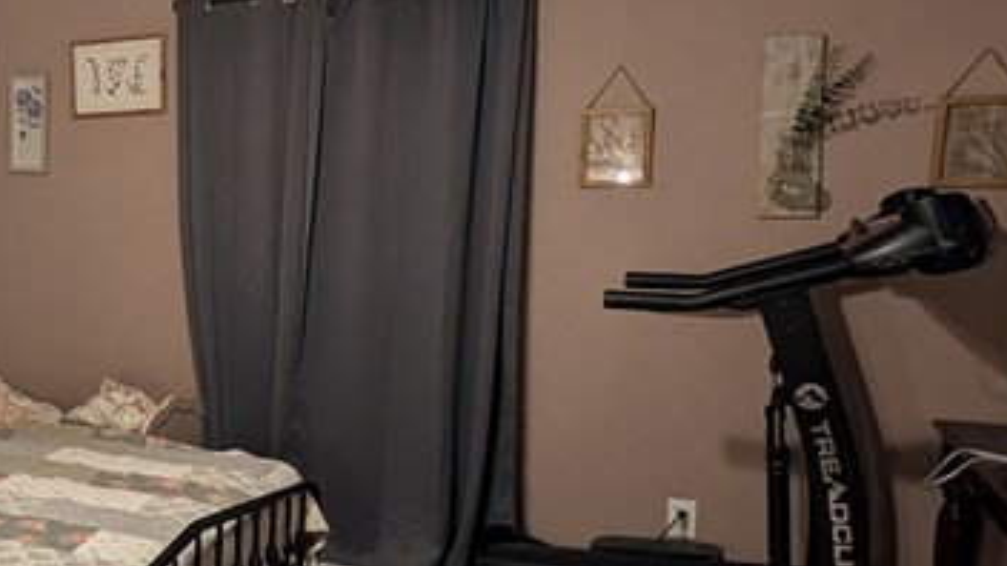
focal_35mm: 38
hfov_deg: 44.3
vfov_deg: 31.2
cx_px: -19
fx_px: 1015
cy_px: 314
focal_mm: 2.02
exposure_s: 1/60
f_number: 1.7
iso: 113
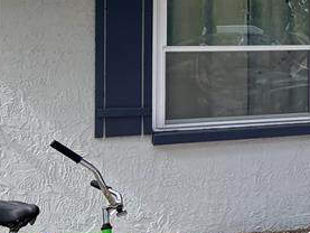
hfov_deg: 16.8
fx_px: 860
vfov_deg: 15.2
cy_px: 17
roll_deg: +0.2
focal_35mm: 96
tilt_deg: +3.9
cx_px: 566
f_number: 1.6
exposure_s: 1/548
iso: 64
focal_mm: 5.96
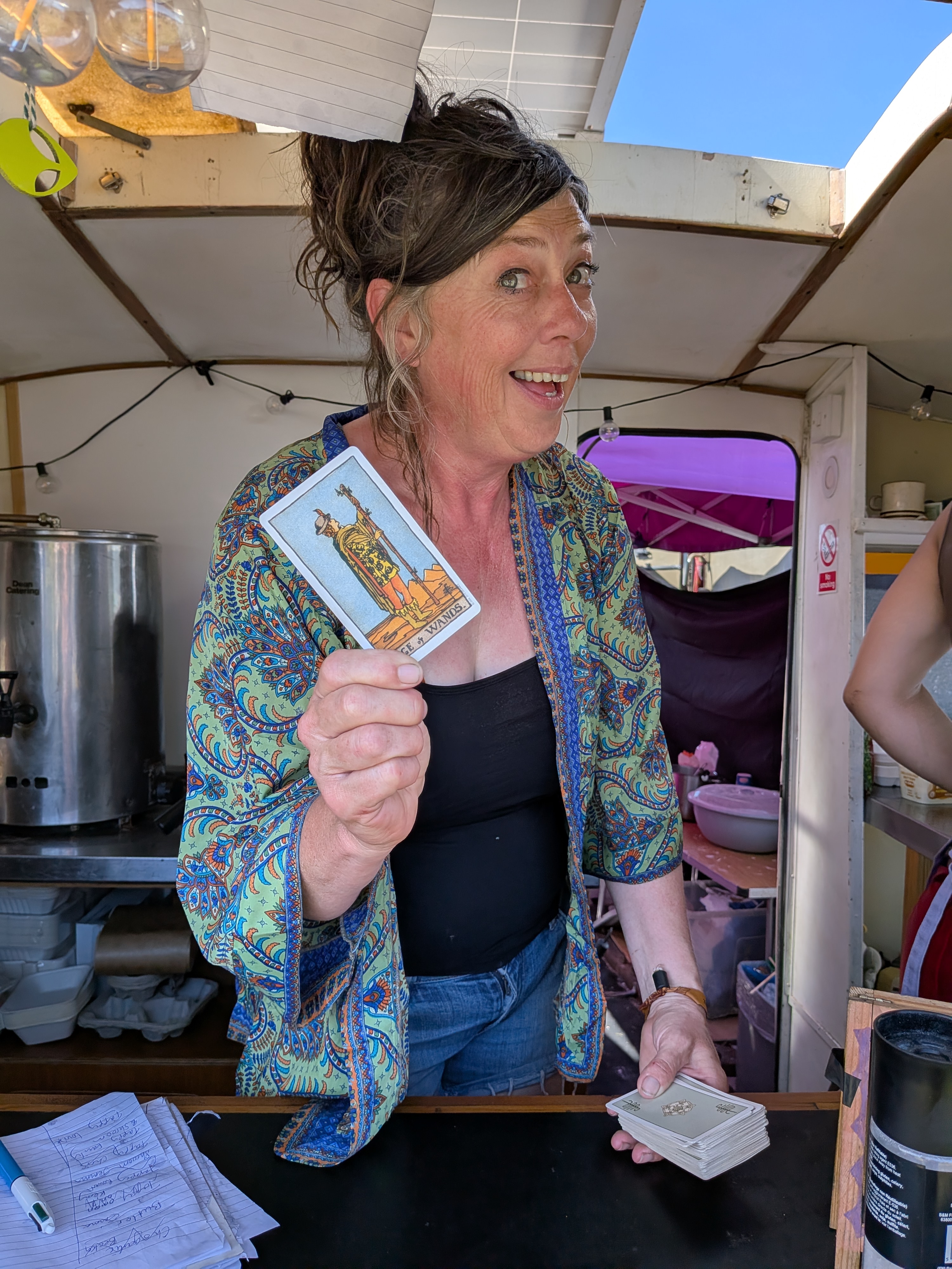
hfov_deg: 56.8
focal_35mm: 24
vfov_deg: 71.6
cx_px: 476
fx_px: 880
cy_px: 634
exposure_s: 1/578
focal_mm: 4.53
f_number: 1.7
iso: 28
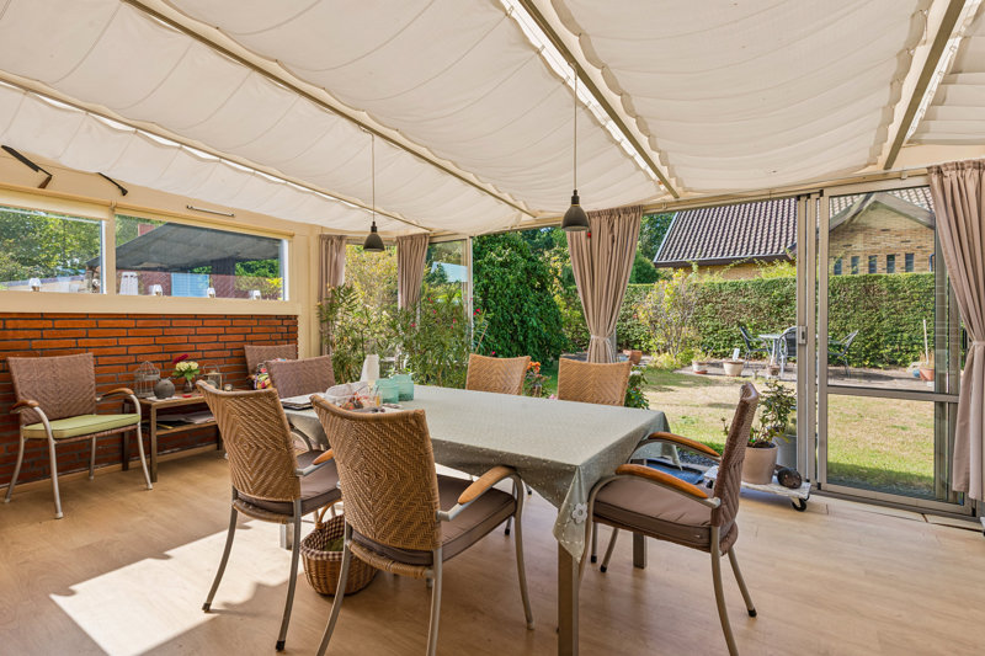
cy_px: 328
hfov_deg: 93.3
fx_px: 465
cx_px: 492
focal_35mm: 17
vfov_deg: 70.4
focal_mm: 17
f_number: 10
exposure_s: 1/60
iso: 200
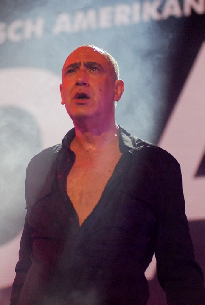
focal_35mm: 120
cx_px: 102
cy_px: 152
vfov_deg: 17.0
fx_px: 1021
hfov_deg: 11.5
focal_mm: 80
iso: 1400
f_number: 2.8
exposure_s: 1/500
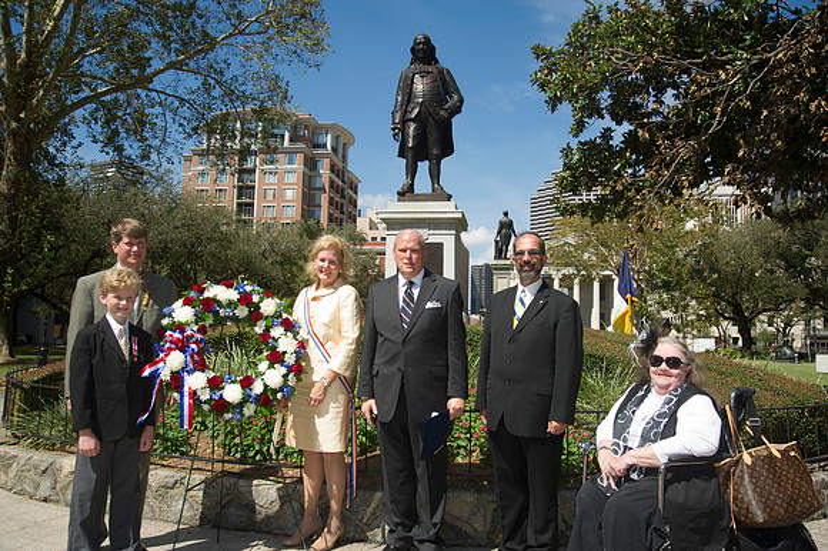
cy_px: 276
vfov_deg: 43.6
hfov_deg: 62.0
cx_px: 414
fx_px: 690
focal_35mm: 30
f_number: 8
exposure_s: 1/250
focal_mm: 30
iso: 200
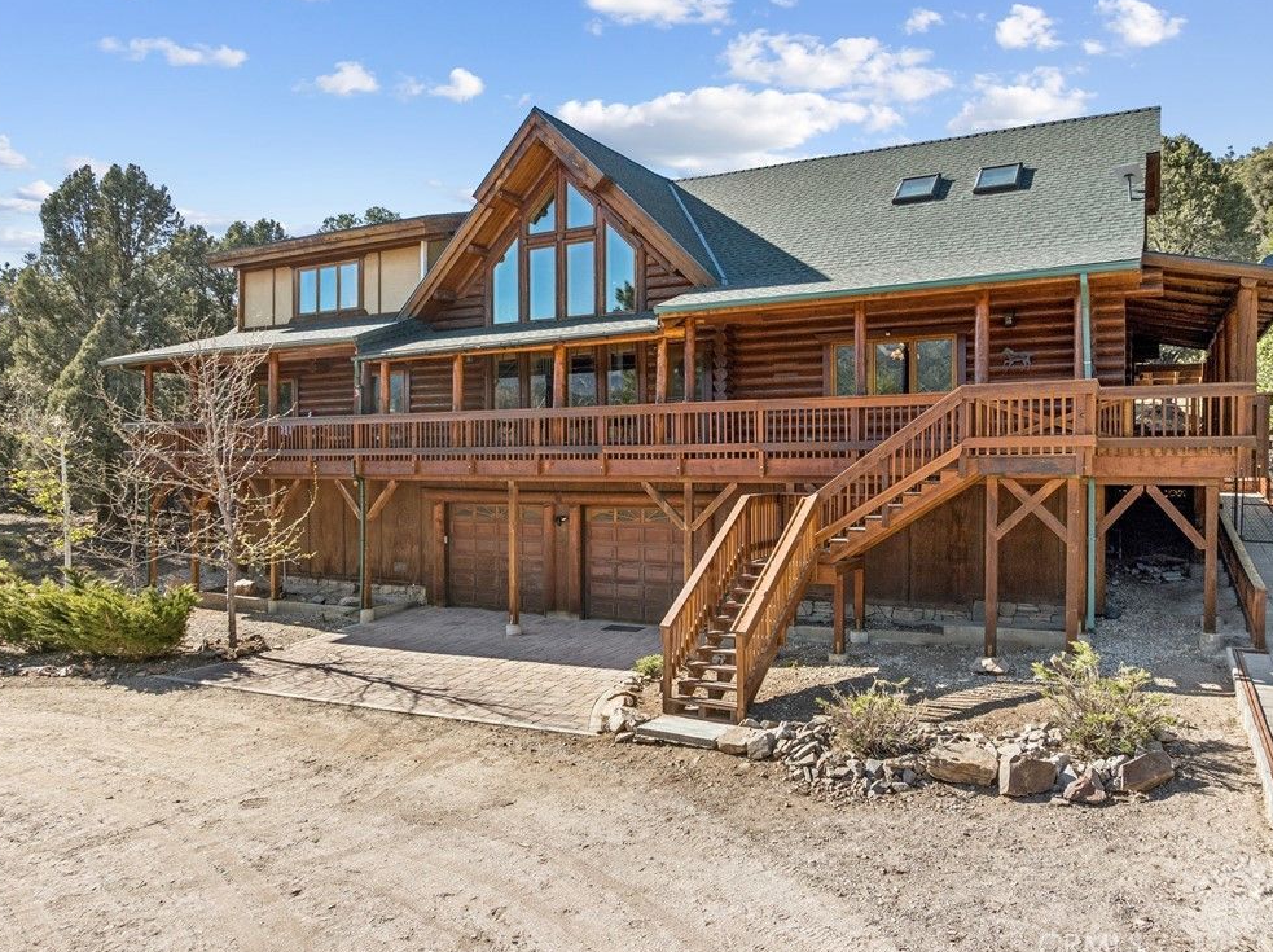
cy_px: 468
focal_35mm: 25
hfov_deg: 69.4
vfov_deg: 54.8
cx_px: 644
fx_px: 918
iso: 140
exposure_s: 1/40
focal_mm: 12.3
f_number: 2.8
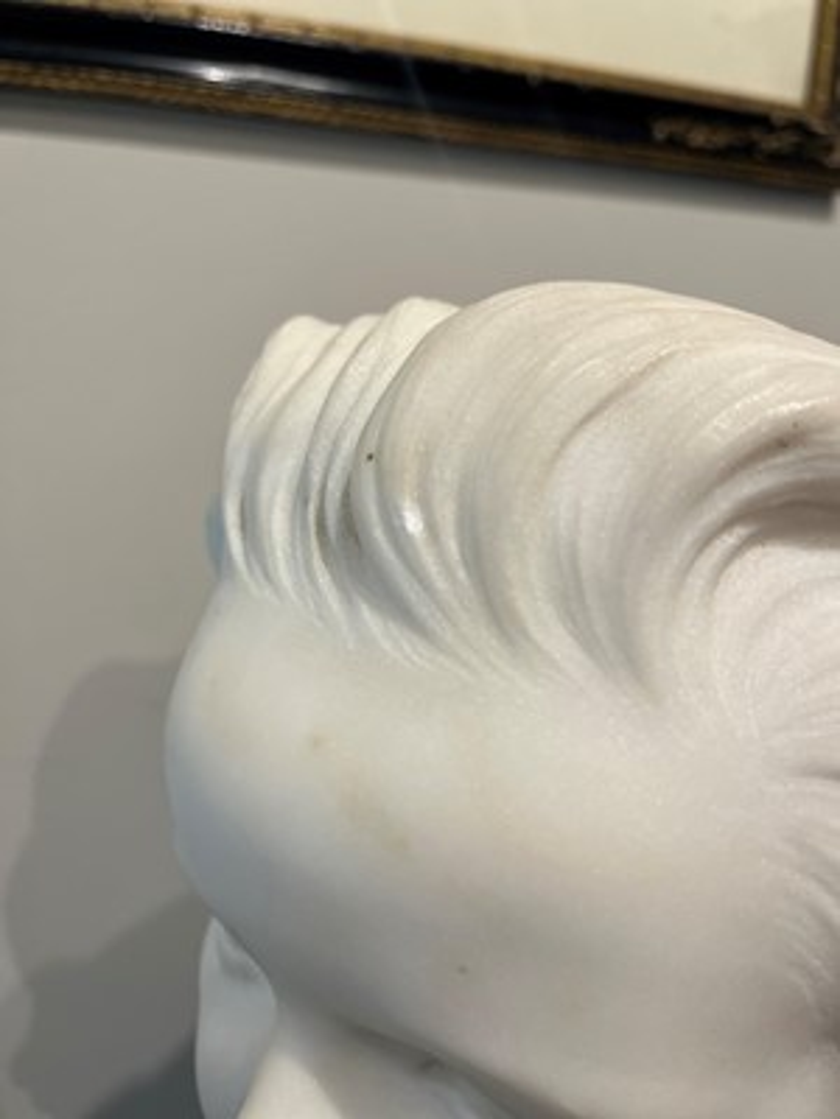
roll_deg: -2.4
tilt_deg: -12.4
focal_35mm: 26
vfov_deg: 67.3
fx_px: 841
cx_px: 420
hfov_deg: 53.1
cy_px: 560
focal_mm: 5.1
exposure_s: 1/100
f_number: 1.6
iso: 100
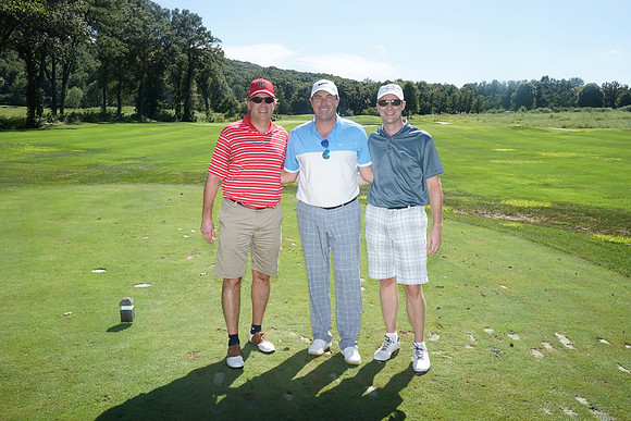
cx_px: 316
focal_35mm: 33
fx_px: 579
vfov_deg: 40.0
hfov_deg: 57.2
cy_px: 210
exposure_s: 1/250
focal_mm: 33
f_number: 18
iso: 800
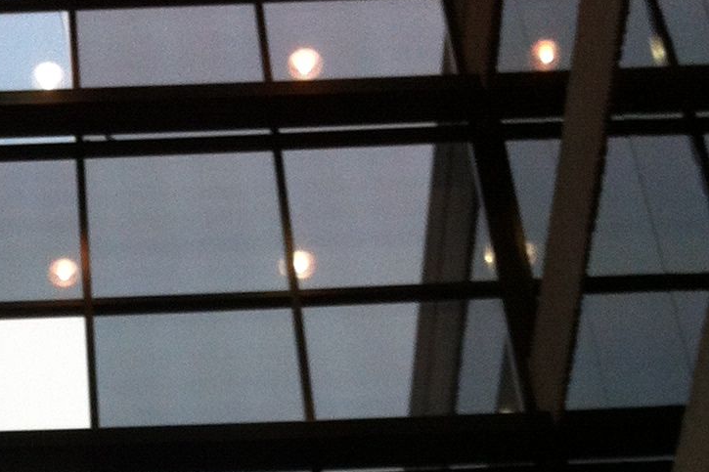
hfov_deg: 15.5
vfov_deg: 9.5
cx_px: 14
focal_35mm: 130
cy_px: 1089
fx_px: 2560
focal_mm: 3.85
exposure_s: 1/495
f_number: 2.8
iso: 80
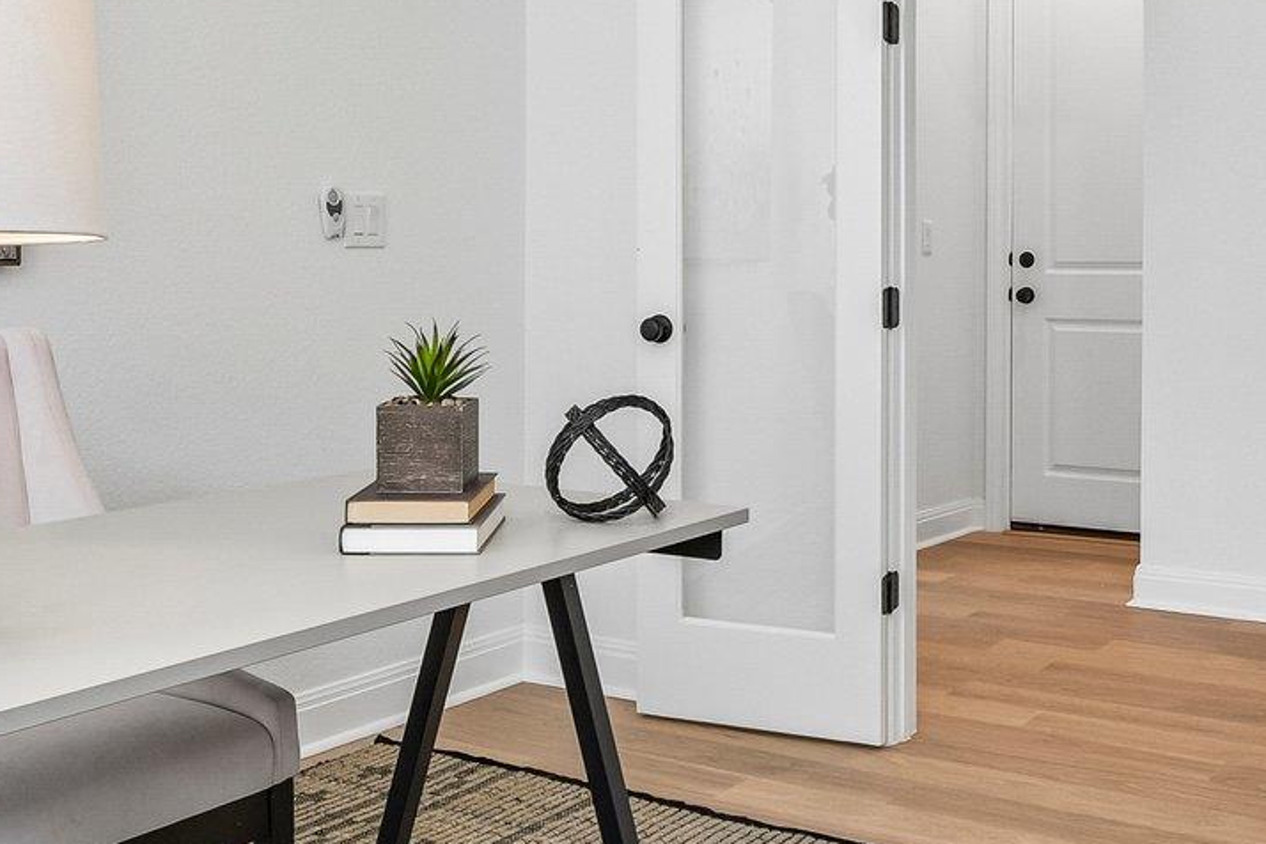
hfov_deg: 45.2
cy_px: 194
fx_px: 1512
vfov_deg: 30.6
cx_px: 745
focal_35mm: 43
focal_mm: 10
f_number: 8
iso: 400
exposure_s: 1/25
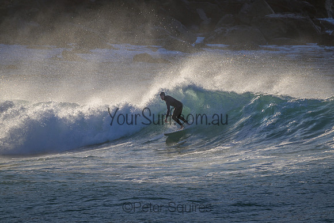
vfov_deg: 1.7
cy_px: 112
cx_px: 167
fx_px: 7424
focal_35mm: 800
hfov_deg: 2.6
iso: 560
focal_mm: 800
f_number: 11
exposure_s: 1/1250
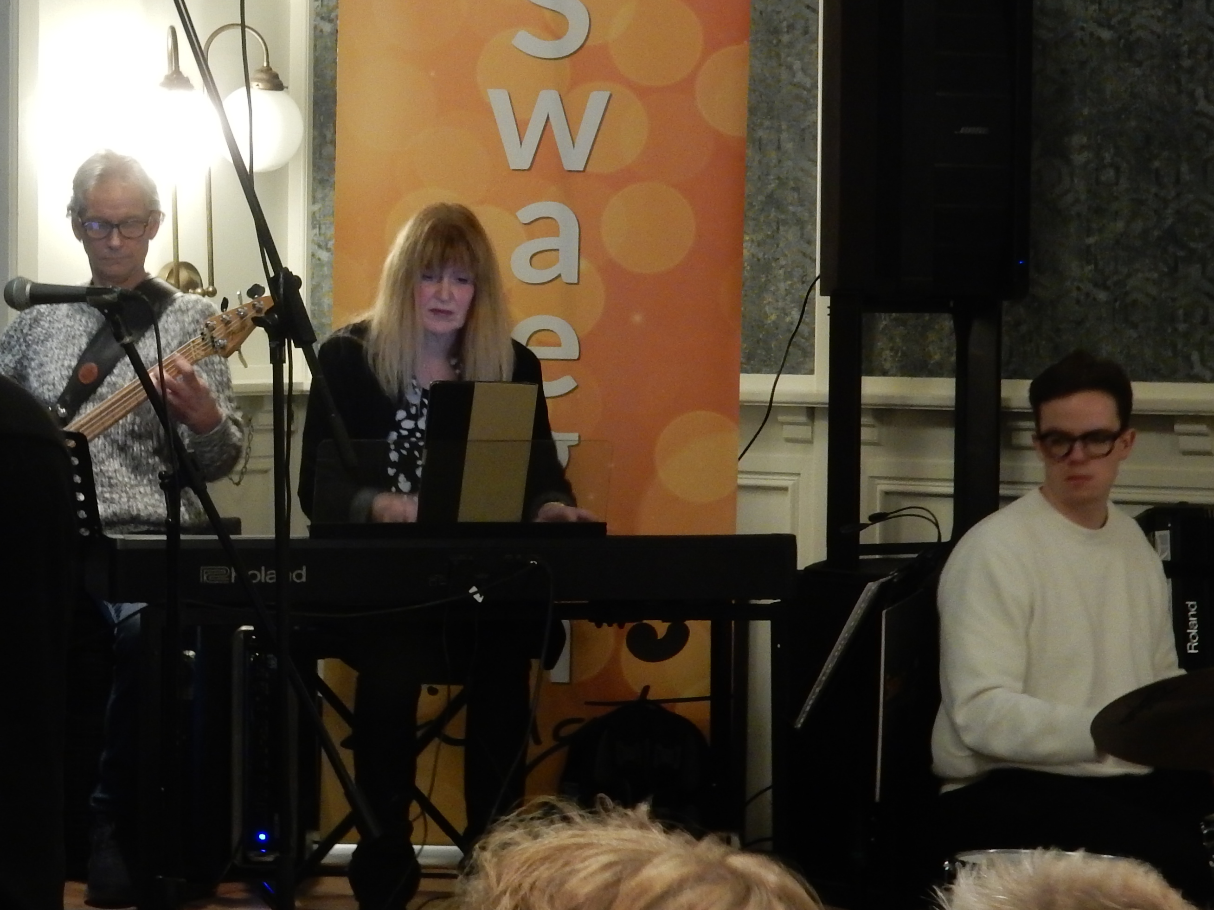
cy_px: 383
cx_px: 231
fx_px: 4384
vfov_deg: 11.9
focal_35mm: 125
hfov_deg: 15.7
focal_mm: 12.6
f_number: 4.8
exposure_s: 1/10
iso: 400
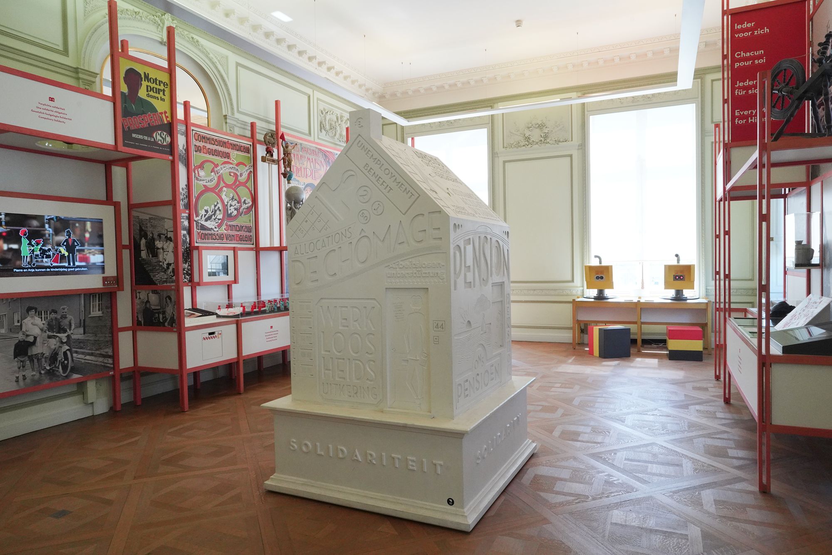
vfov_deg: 53.1
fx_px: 555
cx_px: 416
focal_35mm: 24
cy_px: 278
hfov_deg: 73.7
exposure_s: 1/80
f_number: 14
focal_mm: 24
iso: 3200
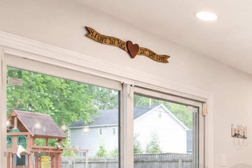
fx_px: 343
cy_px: 191
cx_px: 354
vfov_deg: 25.3
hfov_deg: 29.4
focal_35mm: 49
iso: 2000
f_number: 7.1
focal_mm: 10
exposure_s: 1/50
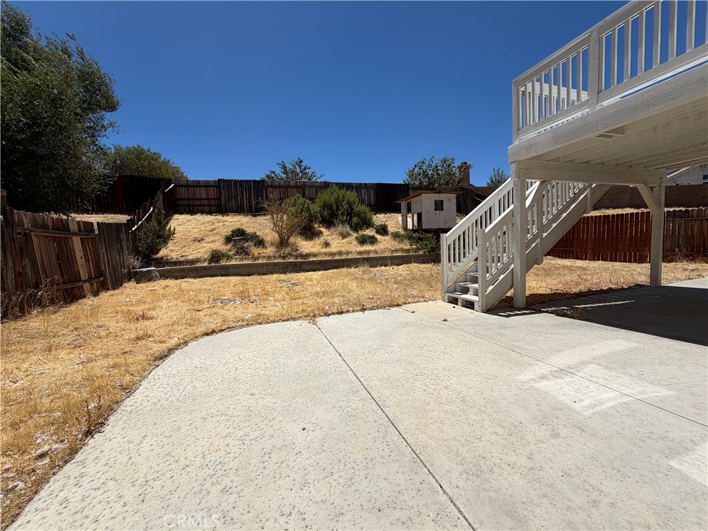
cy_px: 266
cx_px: 354
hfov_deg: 102.1
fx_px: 286
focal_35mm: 14
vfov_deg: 85.7
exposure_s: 1/1745
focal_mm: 2.22
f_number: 2.2
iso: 20
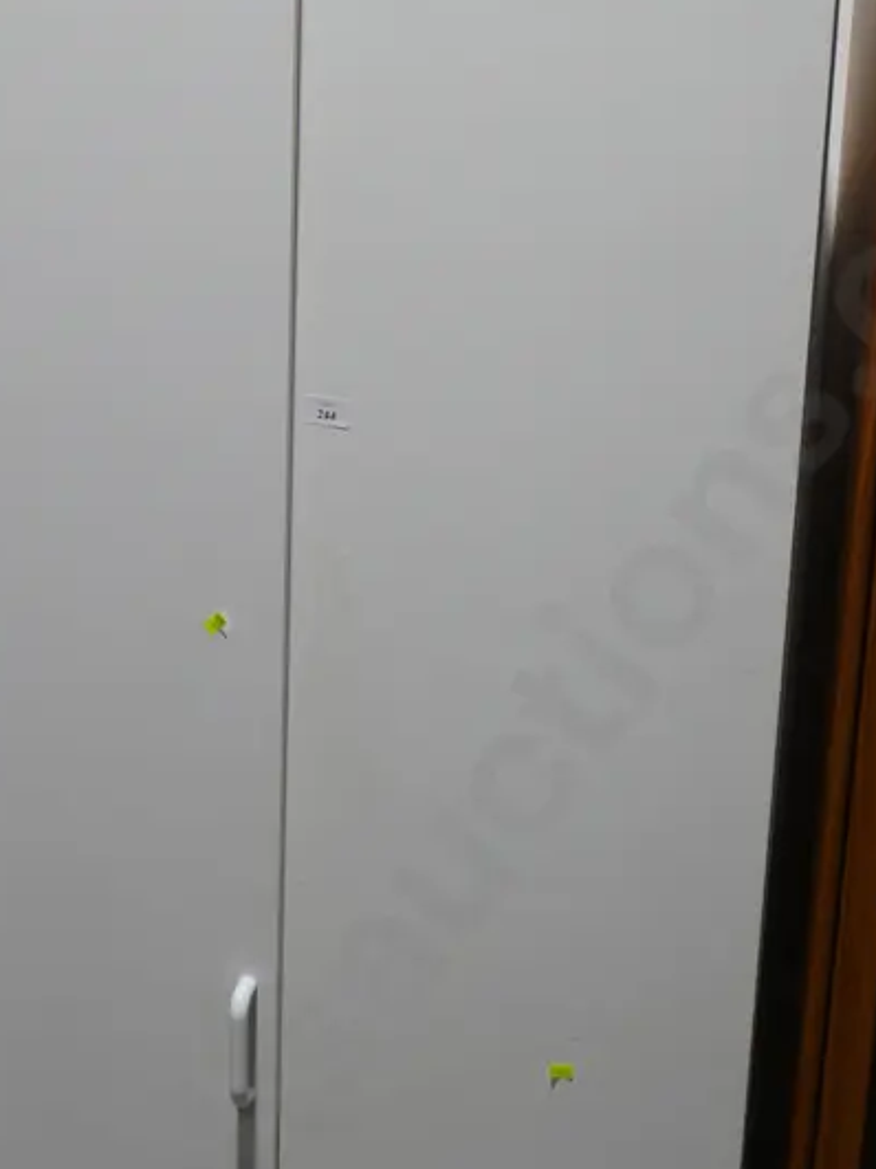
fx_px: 1823
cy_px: 859
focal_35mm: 54
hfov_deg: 27.0
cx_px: 464
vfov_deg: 34.9
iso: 200
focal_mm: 14
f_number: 4
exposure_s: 1/125
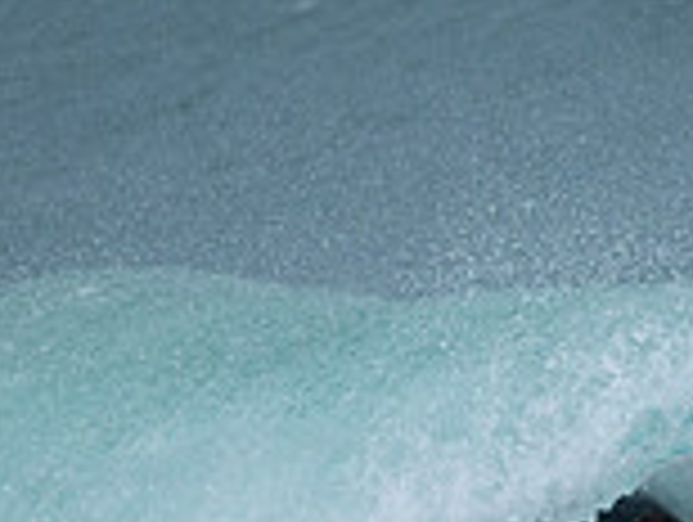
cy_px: 569
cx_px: 580
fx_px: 54318
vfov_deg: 0.6
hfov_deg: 0.7
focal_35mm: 2709
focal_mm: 500
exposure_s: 1/1250
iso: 280
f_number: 5.6
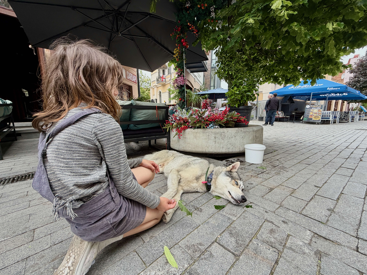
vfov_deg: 85.7
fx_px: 148
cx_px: 184
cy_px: 138
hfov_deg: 102.1
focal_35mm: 14
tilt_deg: -7.6
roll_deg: -0.6
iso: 50
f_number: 2.2
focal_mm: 2.22
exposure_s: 1/289
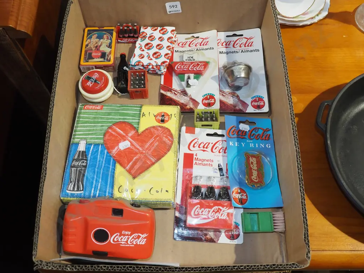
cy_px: 136
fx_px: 379
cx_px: 182
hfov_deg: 51.4
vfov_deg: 39.7
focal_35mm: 36
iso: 1600
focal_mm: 18
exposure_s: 1/80
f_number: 5.6
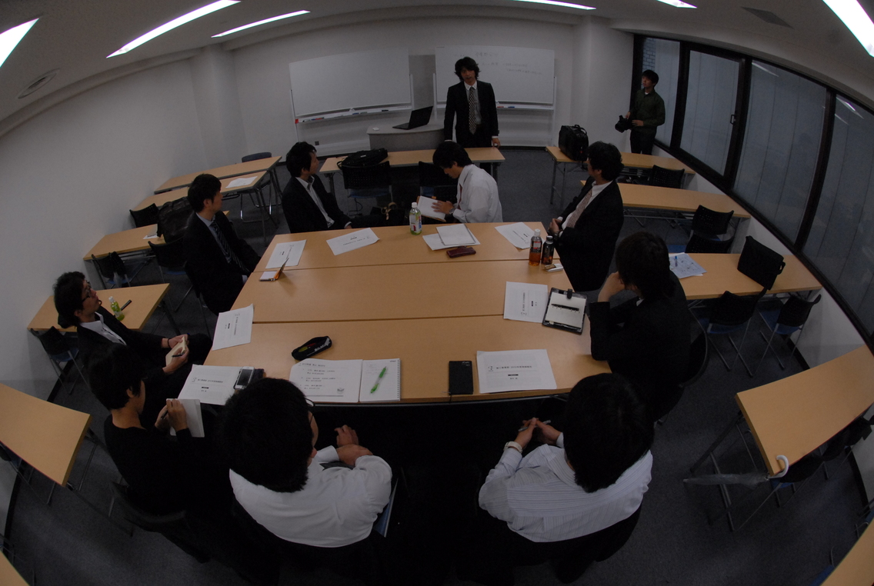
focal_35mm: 16
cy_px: 293
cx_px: 437
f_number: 6.3
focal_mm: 10.5
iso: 800
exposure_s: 1/160
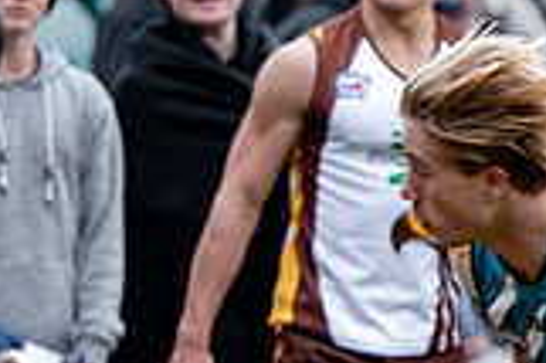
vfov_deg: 0.8
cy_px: 458
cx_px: -353
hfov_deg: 1.2
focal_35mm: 1727
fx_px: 26166
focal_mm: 185
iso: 400
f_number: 4
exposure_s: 1/800
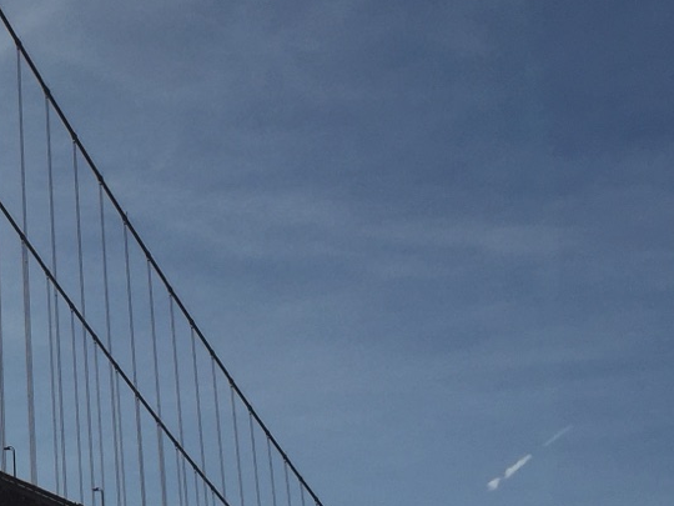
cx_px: -115
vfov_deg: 17.2
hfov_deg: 21.3
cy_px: 201
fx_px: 1674
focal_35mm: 86
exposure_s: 1/4405
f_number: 2.2
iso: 32
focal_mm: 4.15
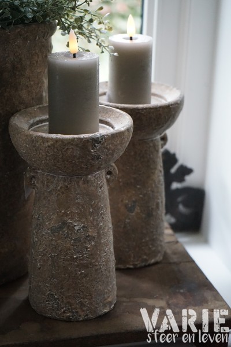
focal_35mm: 69
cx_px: 116
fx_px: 664
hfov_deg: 19.7
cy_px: 174
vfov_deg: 29.2
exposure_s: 1/160
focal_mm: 69
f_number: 5.6
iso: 6400
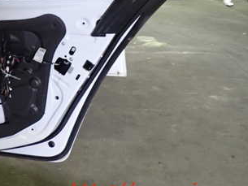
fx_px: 423
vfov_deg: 24.1
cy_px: 19
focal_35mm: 59
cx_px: 12
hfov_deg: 30.8
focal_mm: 5.4
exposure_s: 1/30
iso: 500
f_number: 2.3
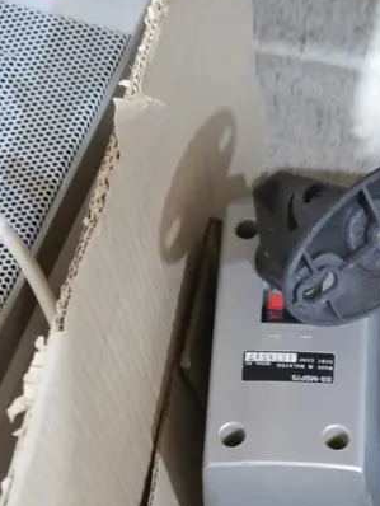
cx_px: 476
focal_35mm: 72
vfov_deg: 24.7
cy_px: 594
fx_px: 1053
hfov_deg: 19.1
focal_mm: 14
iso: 3200
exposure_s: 1/30
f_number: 3.5
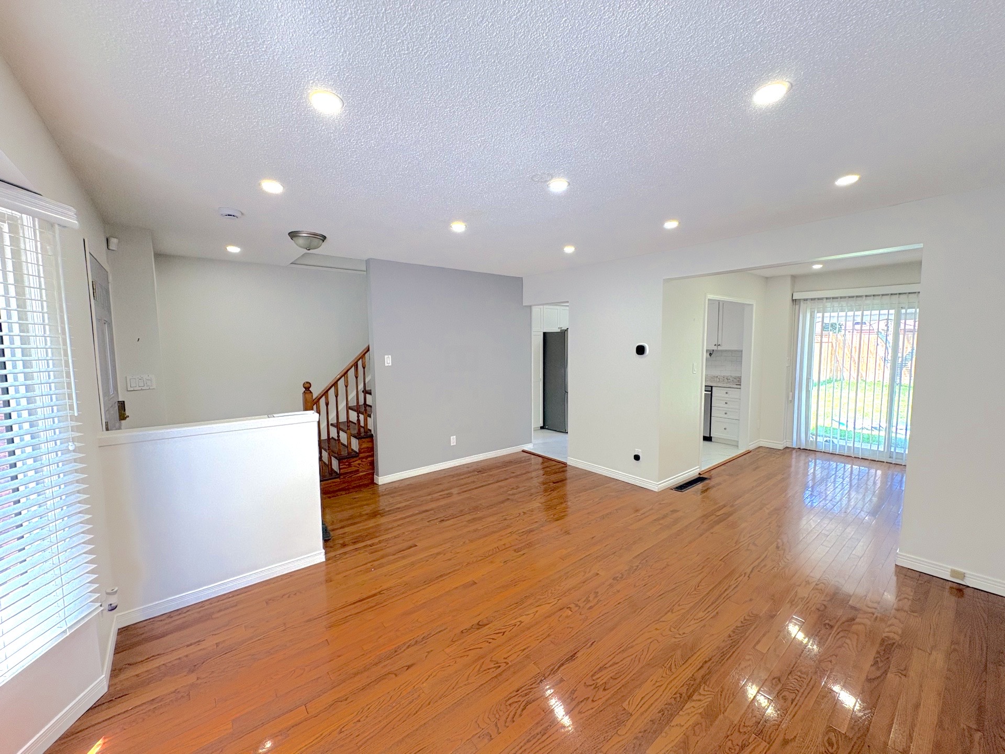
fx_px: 406
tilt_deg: -4.2
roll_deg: +1.3
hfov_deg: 102.1
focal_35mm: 14
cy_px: 377
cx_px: 502
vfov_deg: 85.7
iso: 160
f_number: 2.2
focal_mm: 2.22
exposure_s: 1/99
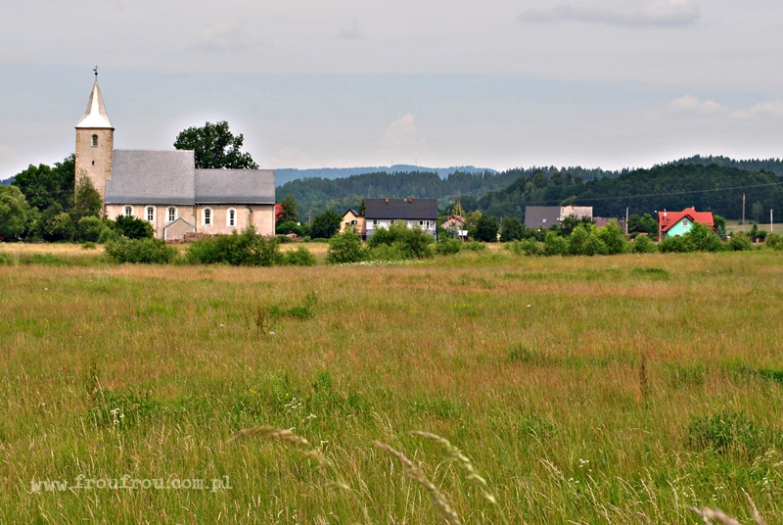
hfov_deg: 29.8
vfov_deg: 20.2
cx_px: 392
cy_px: 262
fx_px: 1470
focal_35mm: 68
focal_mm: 45
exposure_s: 1/250
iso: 140
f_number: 10
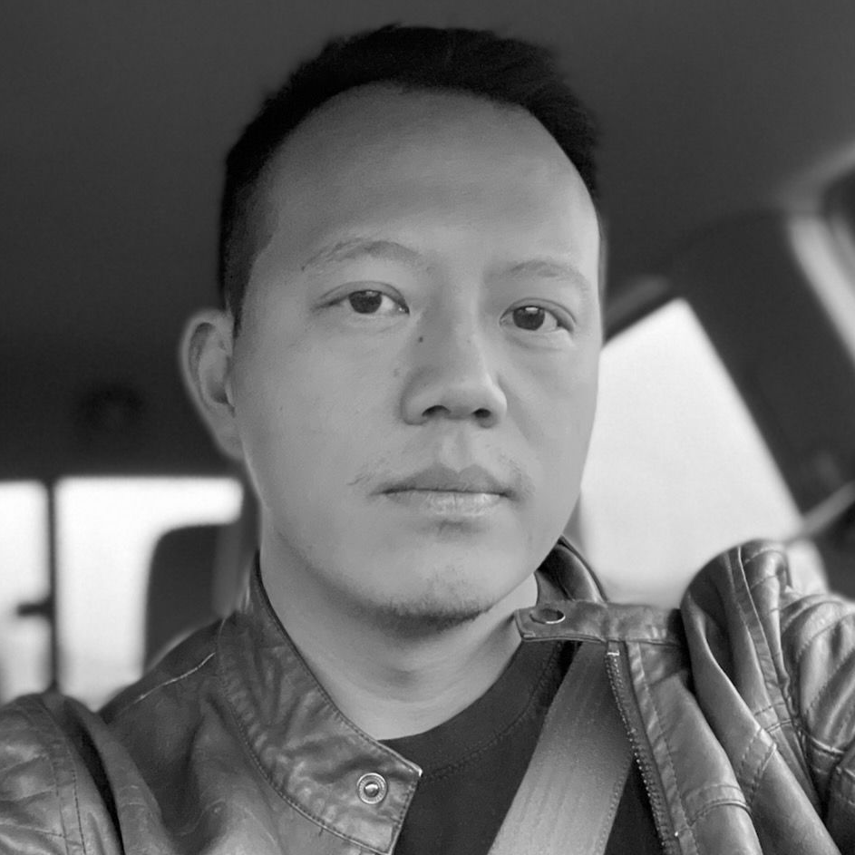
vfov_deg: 45.5
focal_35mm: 36
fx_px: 1006
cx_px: 420
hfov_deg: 46.0
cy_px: 558
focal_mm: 2.71
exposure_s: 1/56
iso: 400
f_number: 2.2
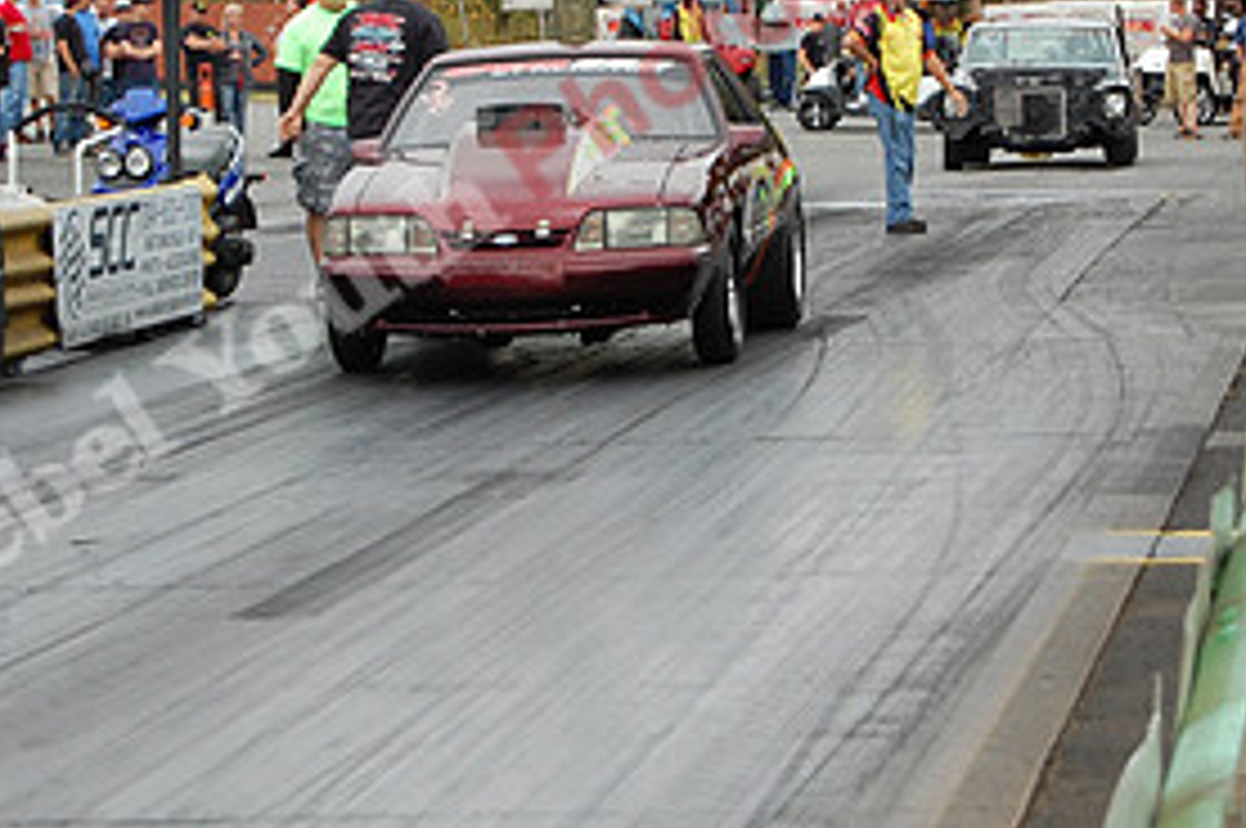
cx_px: 576
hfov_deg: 11.9
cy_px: 162
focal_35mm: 173
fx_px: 5982
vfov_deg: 7.9
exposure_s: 1/640
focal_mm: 55
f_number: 5.6
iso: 400
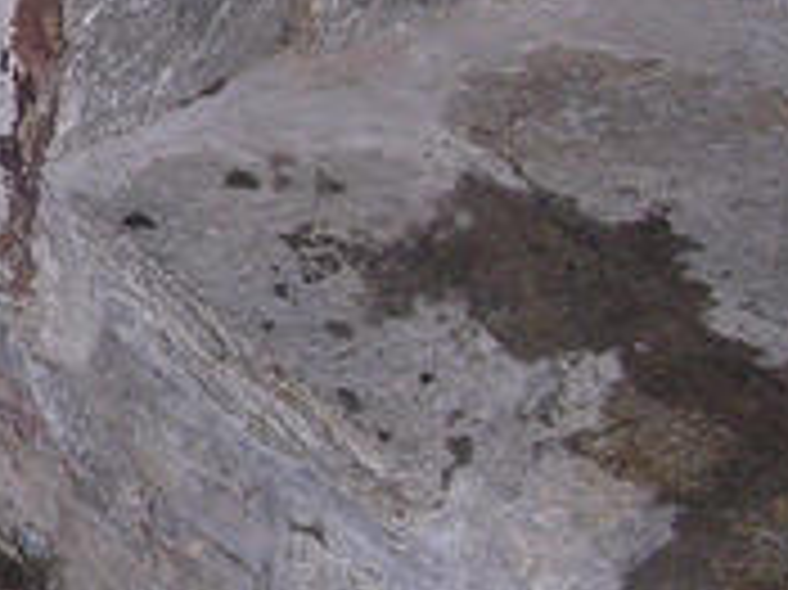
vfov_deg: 10.6
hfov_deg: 12.9
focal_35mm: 139
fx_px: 3162
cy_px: 18
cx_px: -626
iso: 225
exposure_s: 1/60.1
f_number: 2.8
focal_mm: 5.8
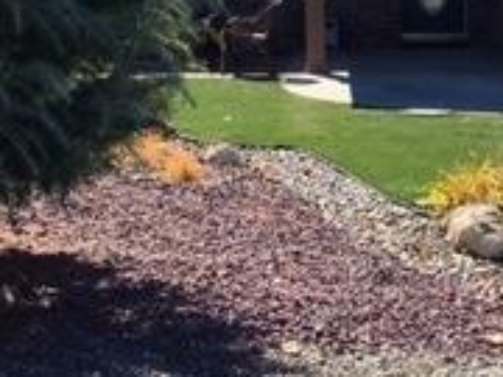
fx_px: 1497
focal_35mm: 103
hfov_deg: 19.0
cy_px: -145
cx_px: 358
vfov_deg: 13.7
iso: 25
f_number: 2.2
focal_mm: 4.15
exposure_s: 1/1115
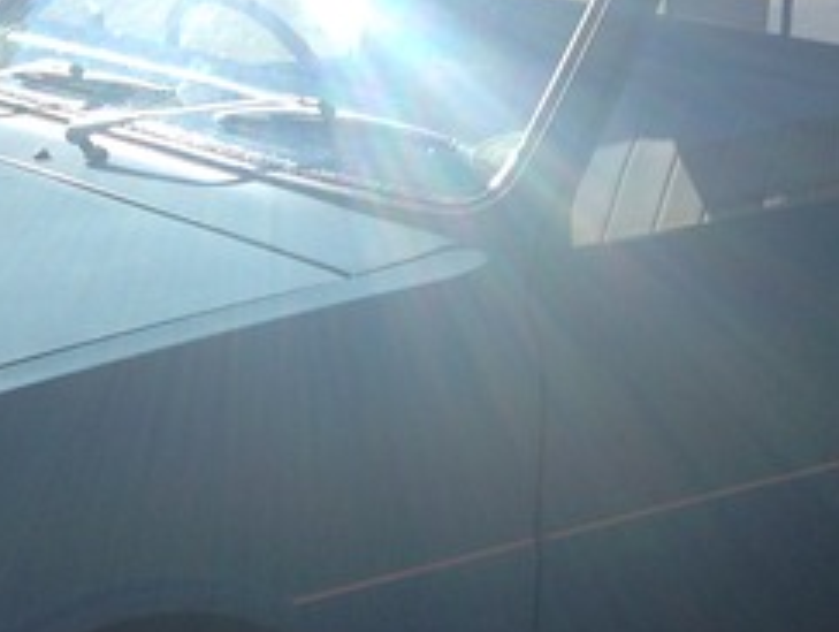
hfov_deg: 17.1
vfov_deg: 12.8
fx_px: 2791
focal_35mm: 115
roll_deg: -7.4
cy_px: 580
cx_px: 459
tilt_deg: -16.2
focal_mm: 4.28
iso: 50
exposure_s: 1/905
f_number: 2.4
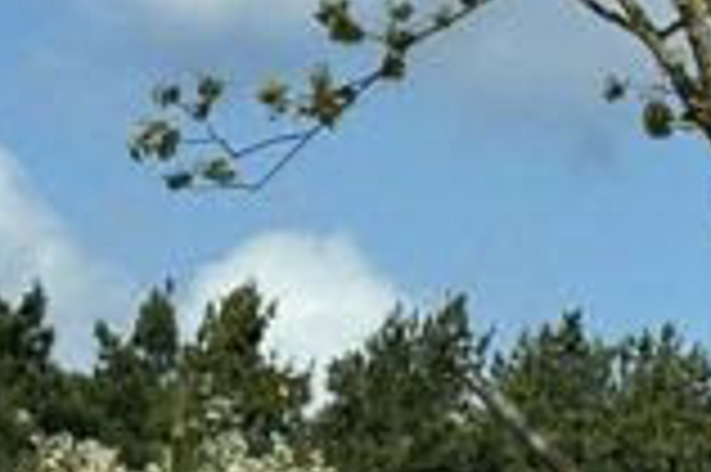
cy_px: 751
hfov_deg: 6.1
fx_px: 6392
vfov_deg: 4.2
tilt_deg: +1.8
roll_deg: -1.7
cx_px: -1098
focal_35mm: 324
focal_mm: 6.86
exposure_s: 1/4566
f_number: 1.78
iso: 64
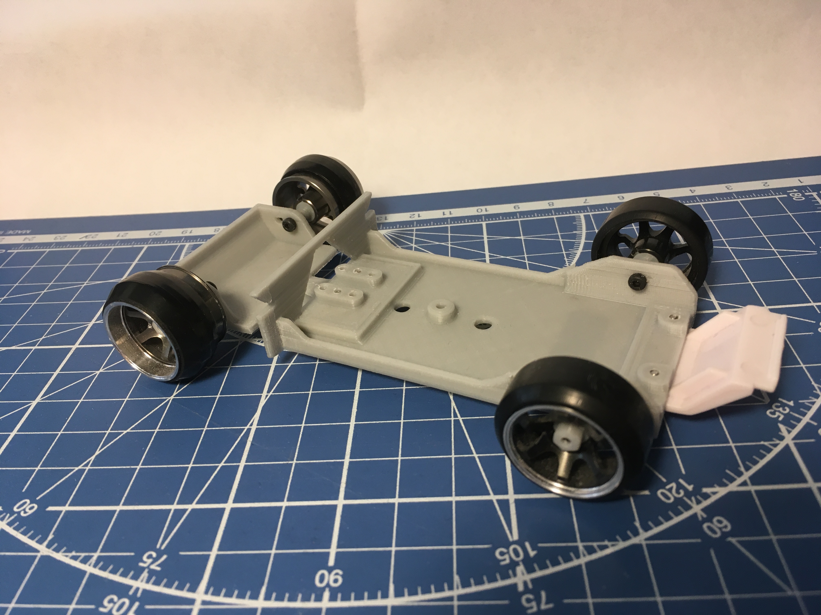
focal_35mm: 29
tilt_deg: -26.5
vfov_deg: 48.2
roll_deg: +5.1
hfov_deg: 61.7
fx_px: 688
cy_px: 308
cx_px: 410
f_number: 2.2
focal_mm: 4.15
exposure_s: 1/33
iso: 100
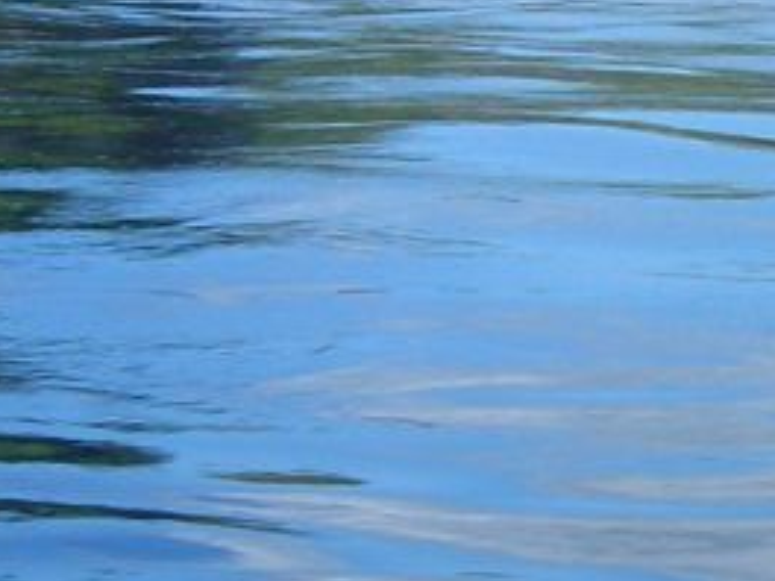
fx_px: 3694
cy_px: 179
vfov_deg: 9.0
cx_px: 878
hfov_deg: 11.8
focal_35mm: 165
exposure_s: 1/270
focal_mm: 5.7
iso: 50
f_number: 4.9
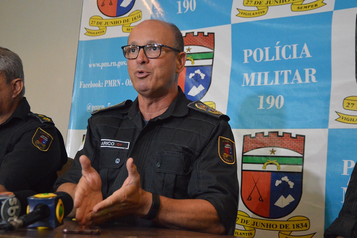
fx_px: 669
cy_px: 119
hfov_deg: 29.9
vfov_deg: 20.1
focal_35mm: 68
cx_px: 178
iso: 6400
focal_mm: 45
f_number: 5.6
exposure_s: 1/100
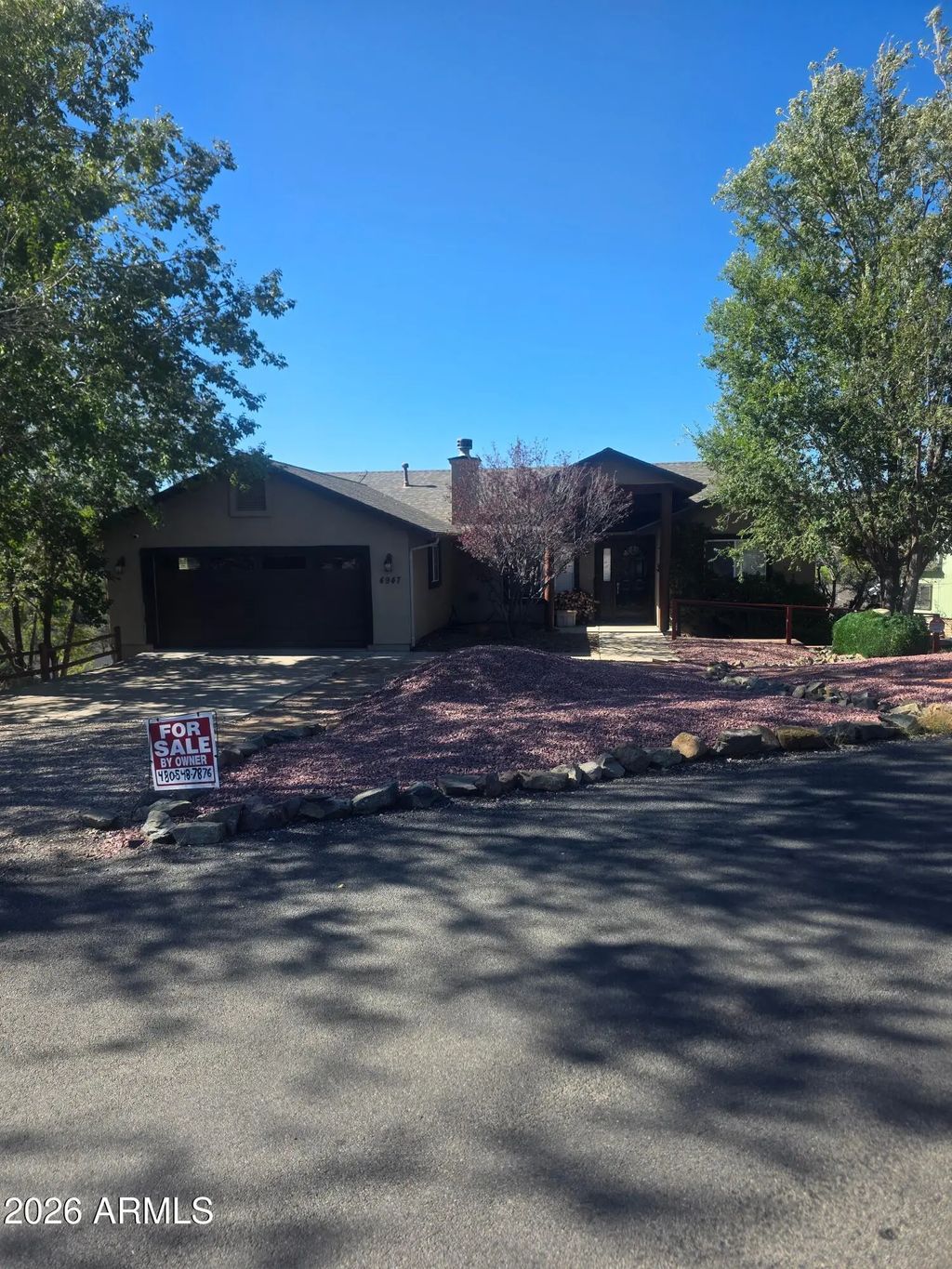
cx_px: 476
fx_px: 843
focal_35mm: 23
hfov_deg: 58.9
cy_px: 634
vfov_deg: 73.9
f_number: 1.7
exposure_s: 1/2621
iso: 80
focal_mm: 6.3
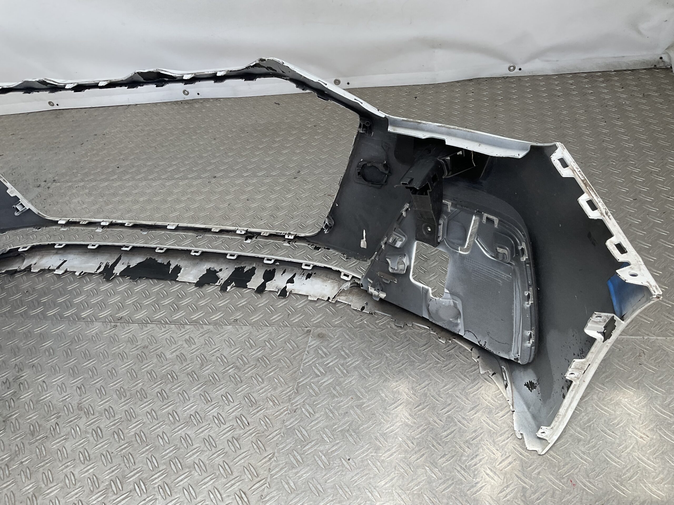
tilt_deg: -37.6
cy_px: 252
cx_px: 337
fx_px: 565
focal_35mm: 29
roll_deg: +11.2
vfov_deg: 48.2
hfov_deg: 61.7
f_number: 1.8
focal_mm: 3
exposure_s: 1/225
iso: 16
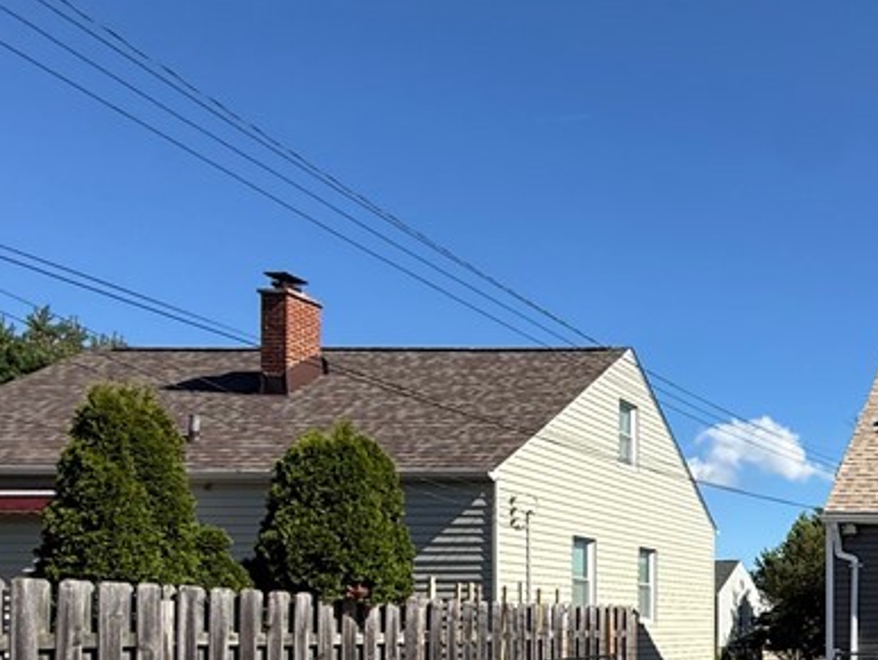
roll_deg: -0.4
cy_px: 619
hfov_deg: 36.0
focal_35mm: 37
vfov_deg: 35.9
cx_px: 1107
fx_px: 939
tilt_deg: +2.8
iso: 50
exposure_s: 1/2092
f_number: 2.2
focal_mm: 2.22
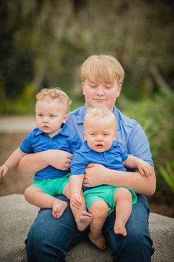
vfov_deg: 23.9
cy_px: 131
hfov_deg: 16.0
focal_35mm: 85
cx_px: 87
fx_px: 618
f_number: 2
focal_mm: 85
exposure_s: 1/250
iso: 160
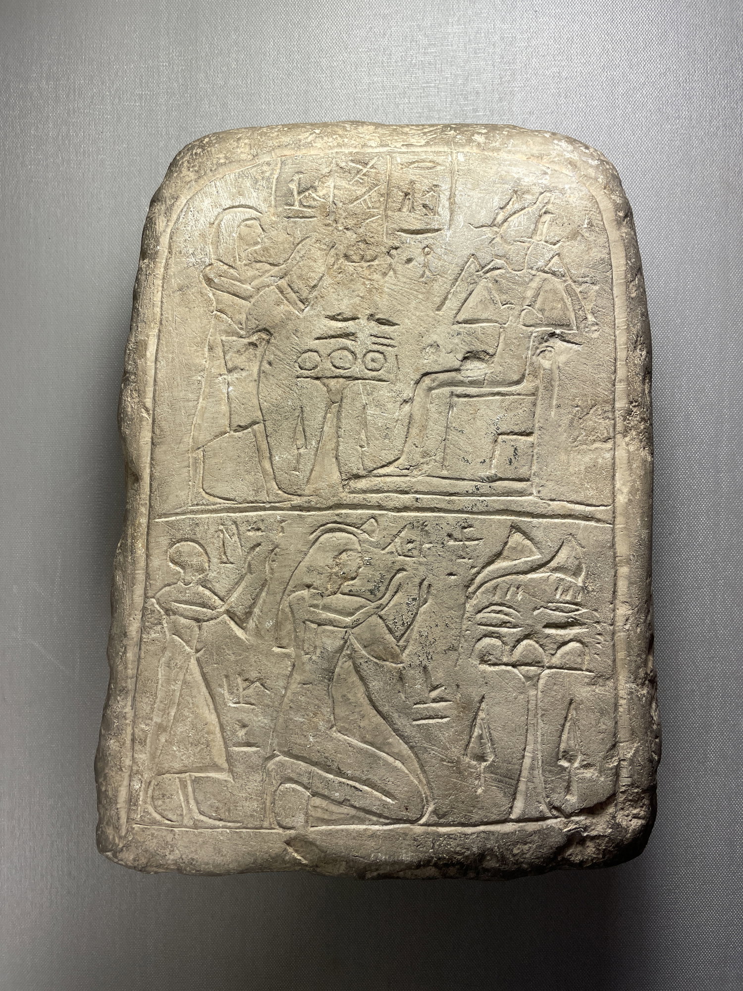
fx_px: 744
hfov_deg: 53.1
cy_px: 496
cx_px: 372
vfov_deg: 67.3
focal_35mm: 26
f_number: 1.6
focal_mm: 4.2
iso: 32
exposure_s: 1/290
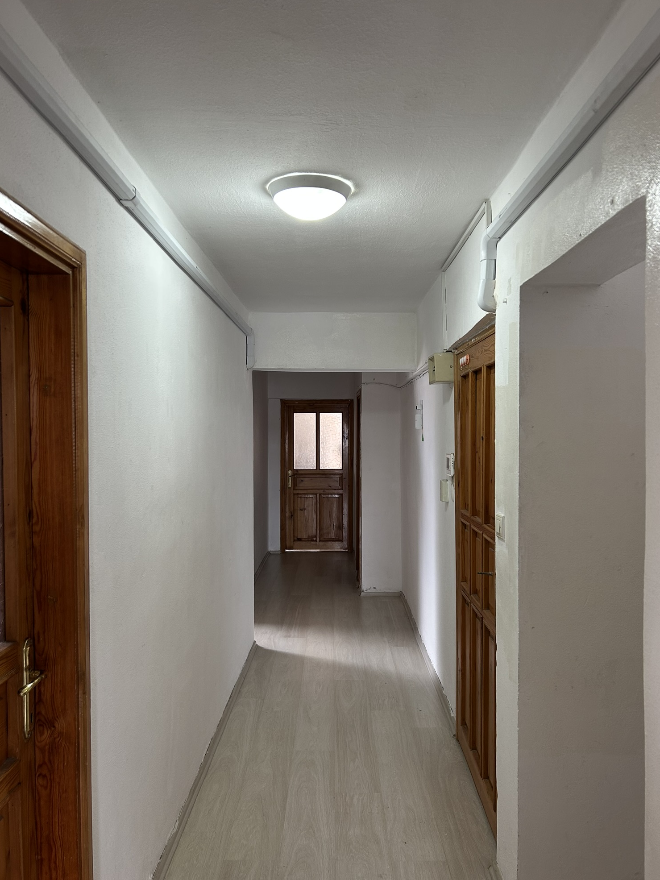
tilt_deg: -2.1
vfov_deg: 65.3
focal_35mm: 27
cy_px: 446
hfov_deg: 51.4
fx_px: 686
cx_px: 335
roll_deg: -0.6
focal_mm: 5.7
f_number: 1.5
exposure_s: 1/50
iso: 80
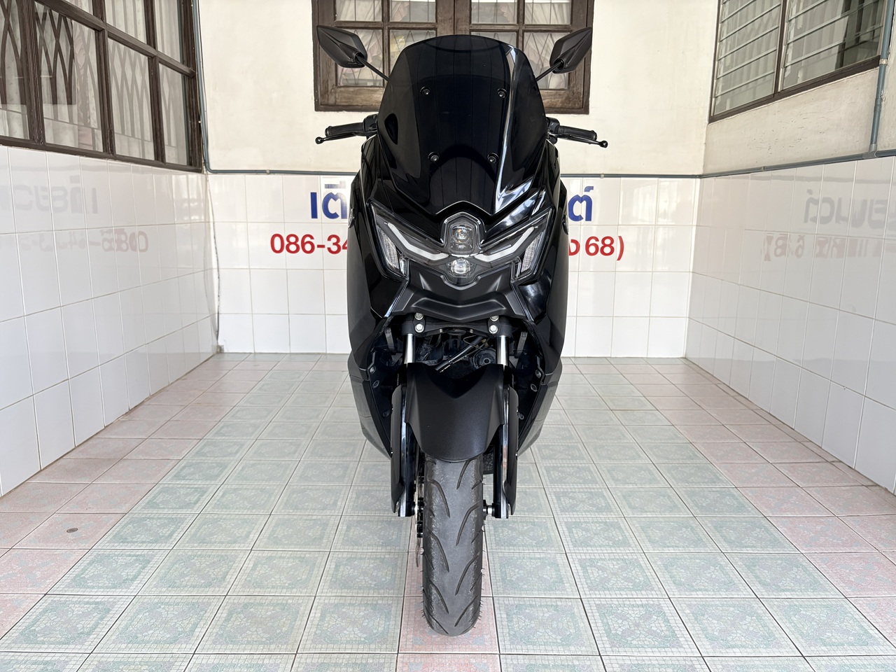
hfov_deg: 67.3
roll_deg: -0.1
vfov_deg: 53.1
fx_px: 673
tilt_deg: -10.9
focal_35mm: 26
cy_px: 336
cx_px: 448
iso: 125
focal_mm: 5.96
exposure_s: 1/91
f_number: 1.6
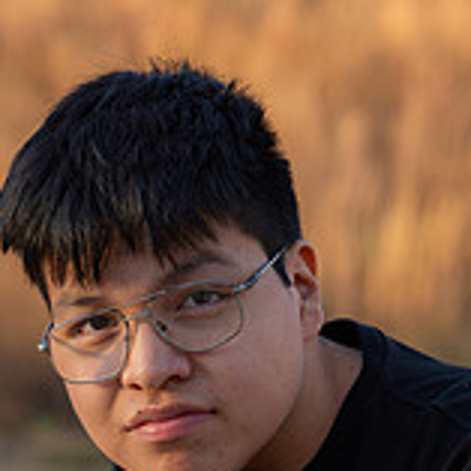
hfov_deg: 10.2
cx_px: 174
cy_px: 633
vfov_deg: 10.0
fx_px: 2632
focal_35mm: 171
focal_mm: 70
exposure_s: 1/200
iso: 31
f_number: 3.2
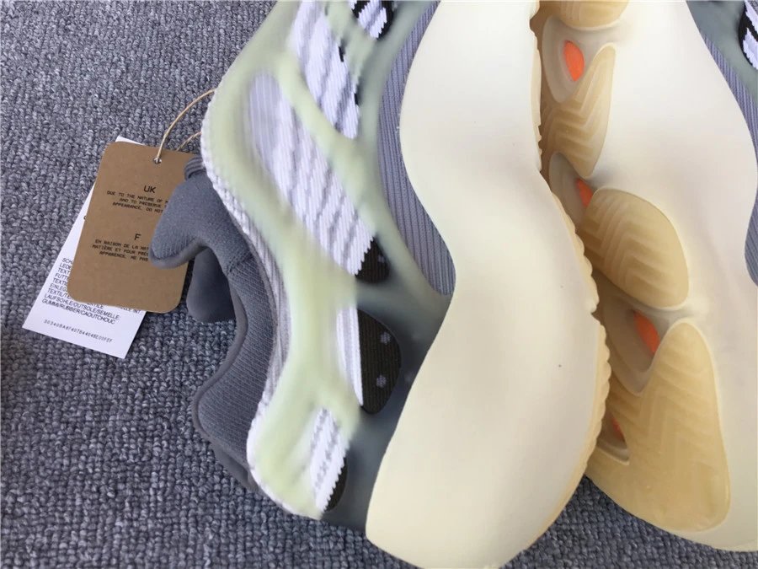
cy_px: 284
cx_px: 379
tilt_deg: -59.6
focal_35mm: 31
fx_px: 679
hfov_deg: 58.4
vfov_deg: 45.4
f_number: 2.4
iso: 25
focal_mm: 3.3
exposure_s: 1/100
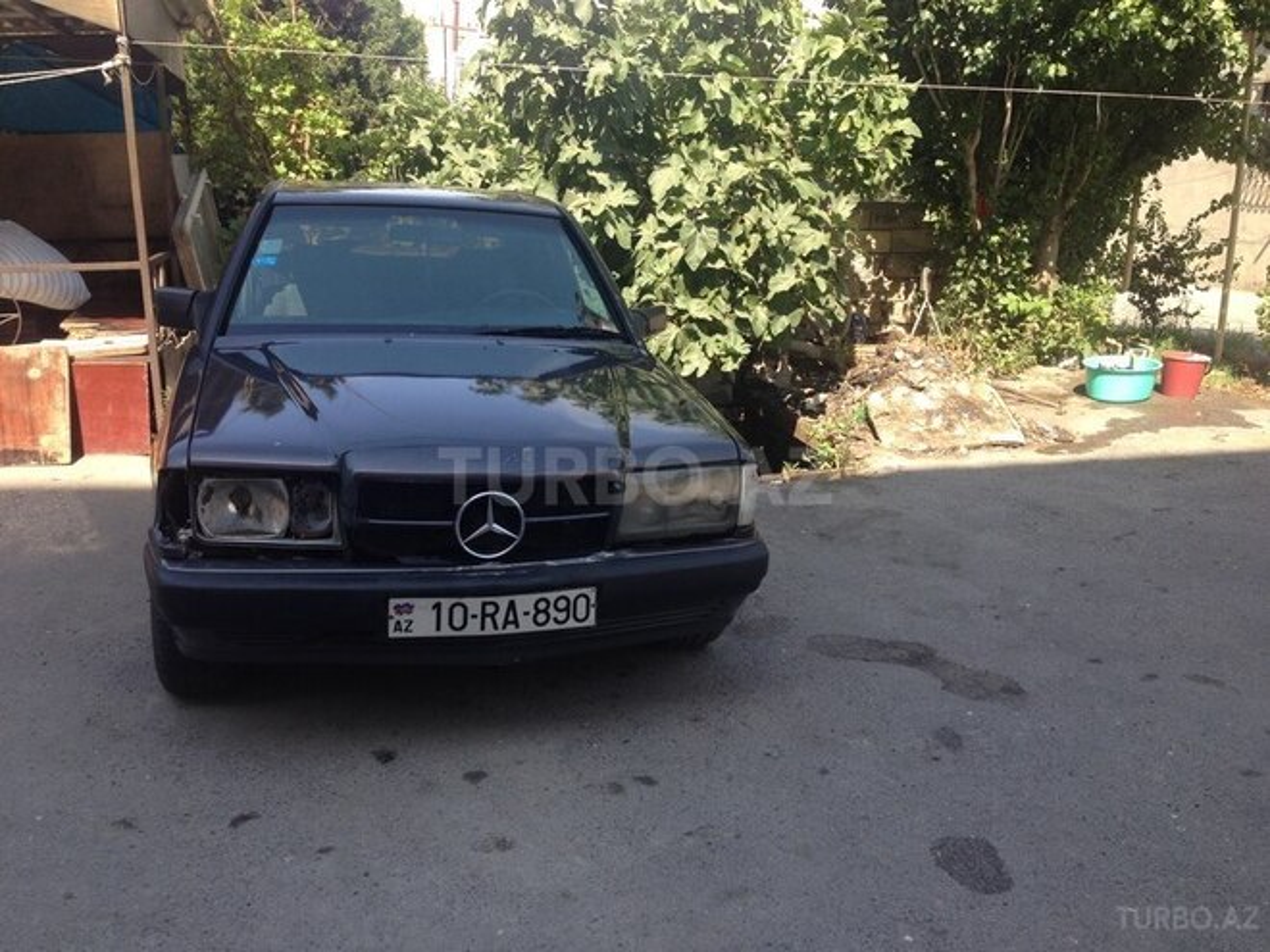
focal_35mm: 33
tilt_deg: -11.5
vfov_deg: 42.9
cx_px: 635
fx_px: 1211
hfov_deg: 55.4
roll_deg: -0.8
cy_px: 476
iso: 50
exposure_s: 1/441
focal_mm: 4.12
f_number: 2.4
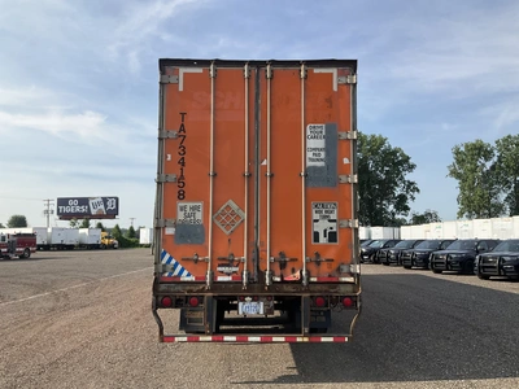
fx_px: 435
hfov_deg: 61.7
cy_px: 194
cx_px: 260
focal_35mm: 29
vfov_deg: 48.2
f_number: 1.8
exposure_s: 1/1626
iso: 25
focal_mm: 3
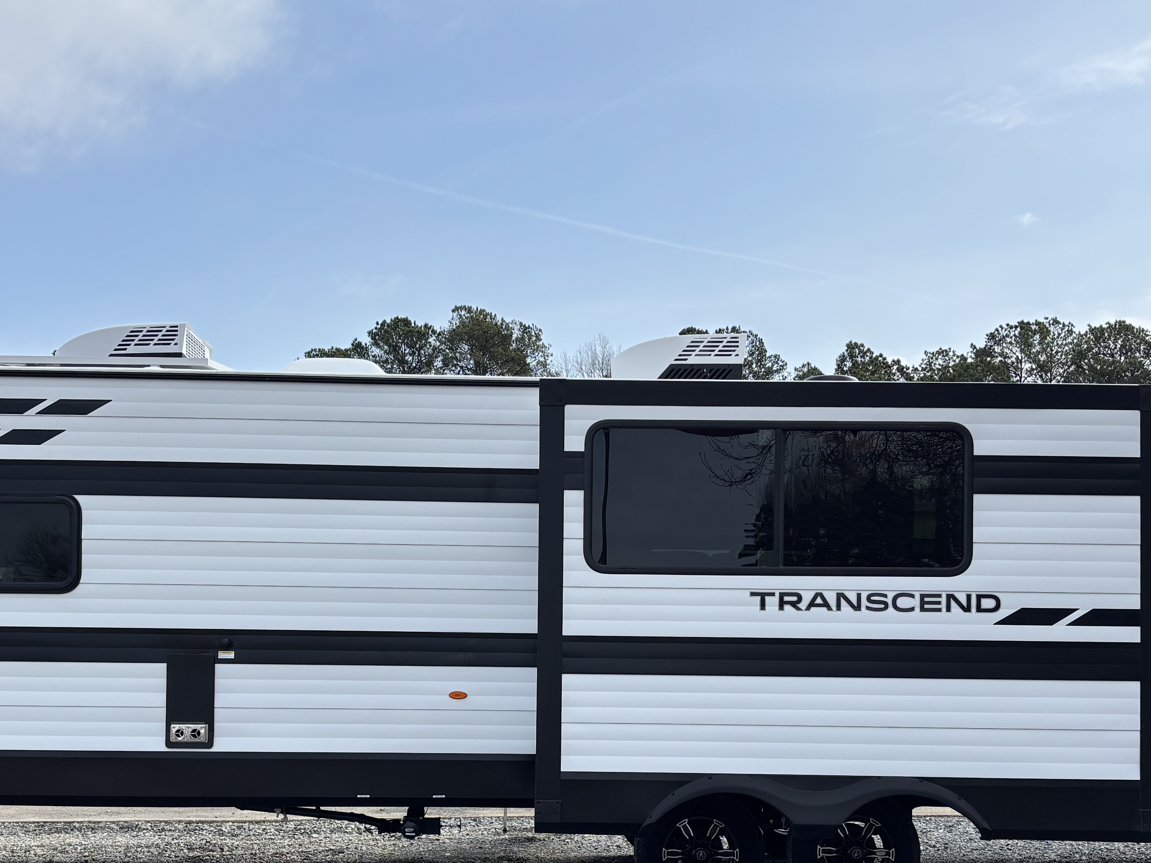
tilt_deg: -0.5
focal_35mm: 43
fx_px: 1430
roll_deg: -1.0
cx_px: 560
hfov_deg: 43.8
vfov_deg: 33.1
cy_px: 624
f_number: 1.6
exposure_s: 1/4255
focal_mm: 5.96
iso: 50
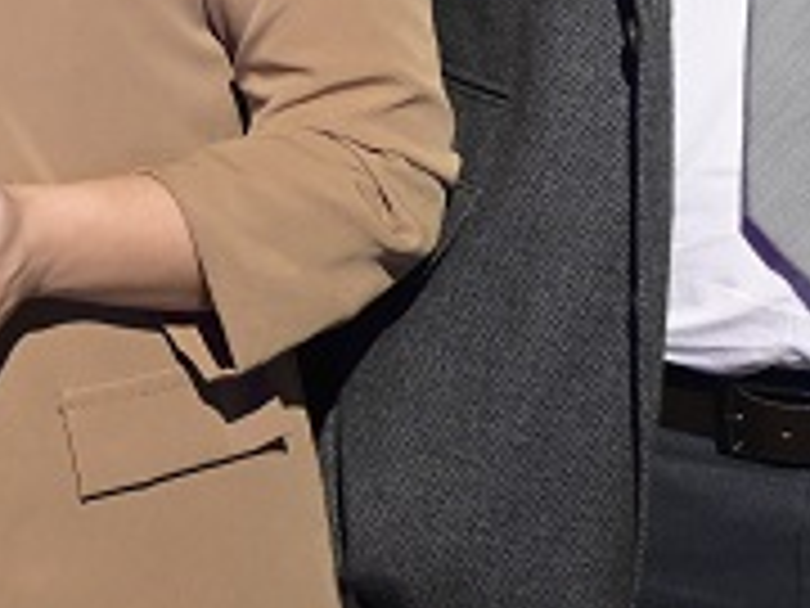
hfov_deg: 9.0
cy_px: -464
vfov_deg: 6.7
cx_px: -101
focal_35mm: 217
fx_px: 5078
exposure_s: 1/250
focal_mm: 51
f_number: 2.8
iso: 1250
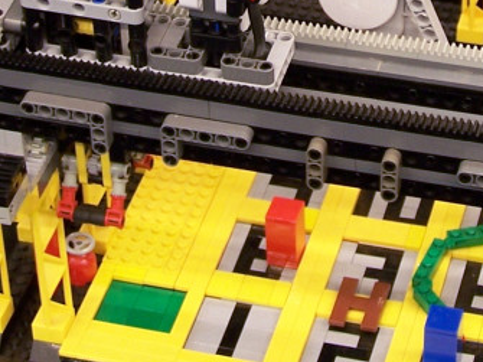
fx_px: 2176
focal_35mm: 156
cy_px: -65
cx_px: 358
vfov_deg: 9.4
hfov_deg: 12.6
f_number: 3
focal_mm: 8.5
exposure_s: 1/2
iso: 80
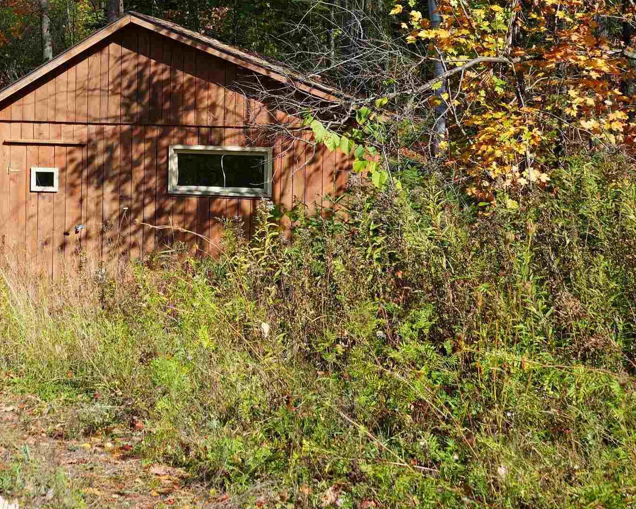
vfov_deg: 23.8
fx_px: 1186
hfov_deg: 29.3
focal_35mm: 63
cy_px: 90
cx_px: 122
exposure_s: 1/320
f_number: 5
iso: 100
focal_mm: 30
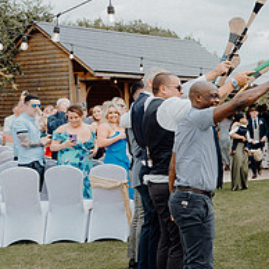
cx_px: 379
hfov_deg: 21.3
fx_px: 624
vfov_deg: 24.3
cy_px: 121
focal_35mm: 71
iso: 125
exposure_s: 1/640
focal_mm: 28
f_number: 3.5
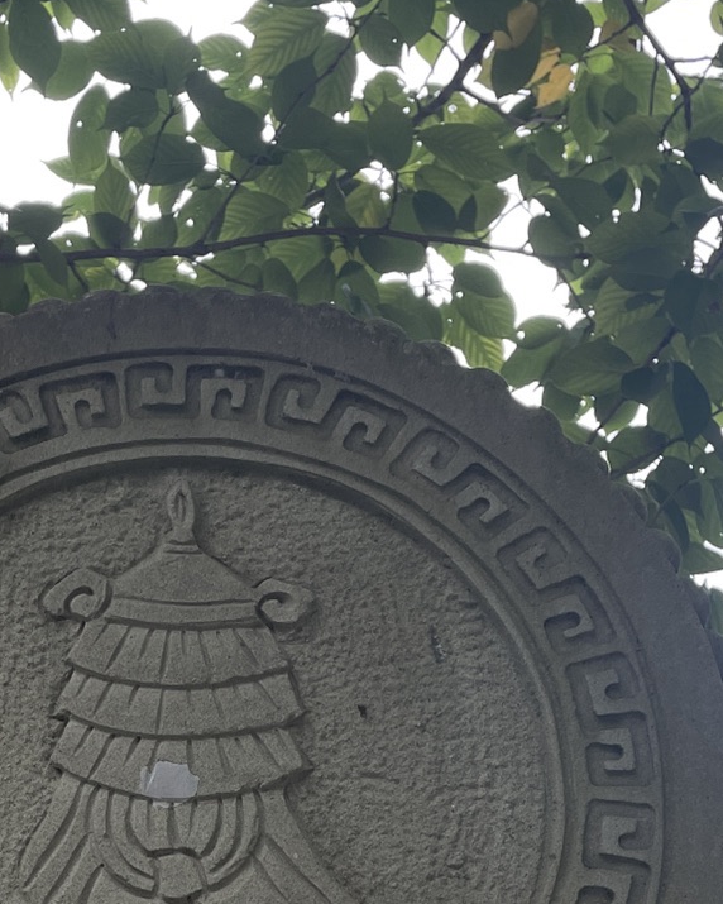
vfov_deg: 25.3
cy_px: 936
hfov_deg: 21.0
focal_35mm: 71
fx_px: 1899
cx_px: 38
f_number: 1.6
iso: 32
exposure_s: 1/367
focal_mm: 4.2
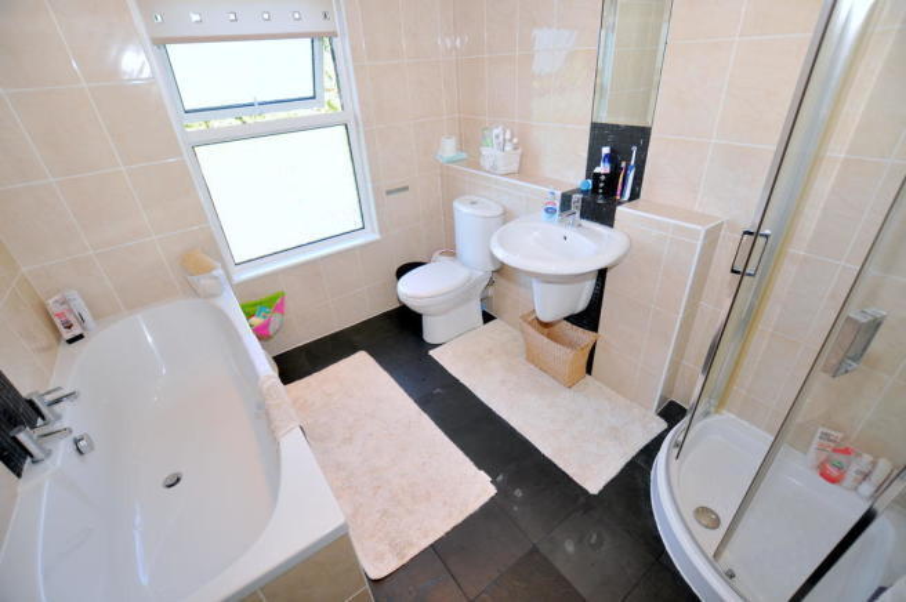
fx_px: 377
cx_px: 453
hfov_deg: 100.4
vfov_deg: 77.2
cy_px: 301
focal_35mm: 15
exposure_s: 1/60
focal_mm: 10
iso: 200
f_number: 4
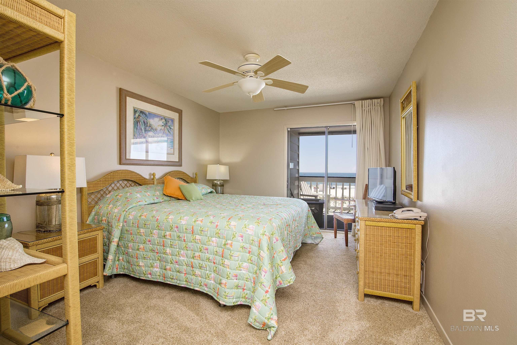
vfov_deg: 73.8
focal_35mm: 16
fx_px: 230
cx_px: 258
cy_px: 172
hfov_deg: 96.7
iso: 500
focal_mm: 16
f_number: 10
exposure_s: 1/25
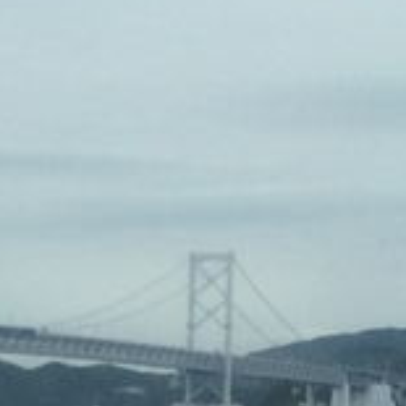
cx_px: 3
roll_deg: -2.0
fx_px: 2641
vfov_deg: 8.8
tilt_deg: +1.5
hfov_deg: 8.7
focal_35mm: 199
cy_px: 301
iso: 32
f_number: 2.2
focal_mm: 4.15
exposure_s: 1/1244
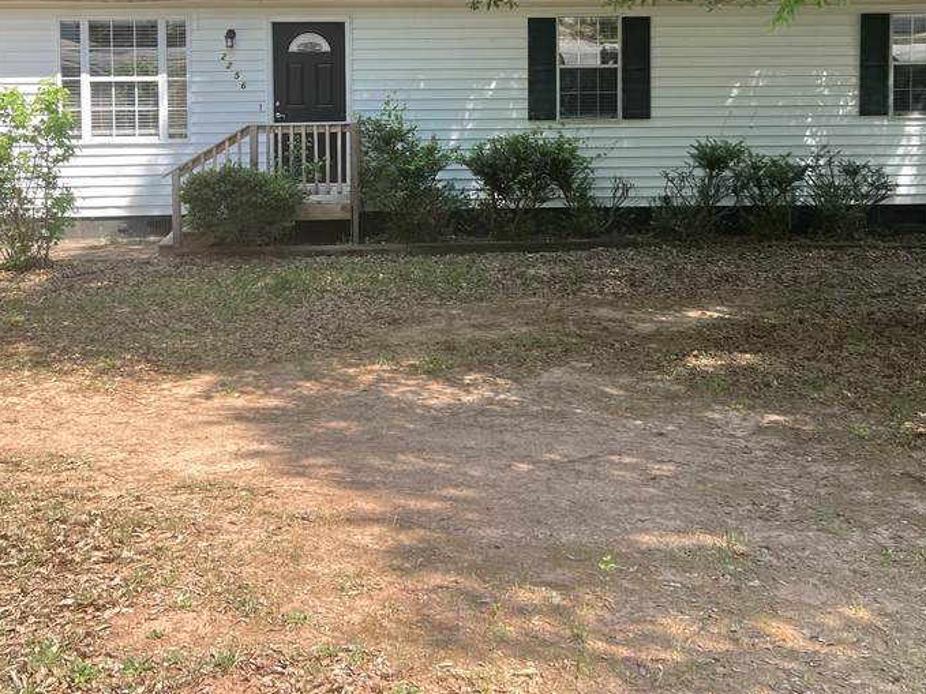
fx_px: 1311
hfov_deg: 38.9
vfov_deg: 28.5
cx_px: 498
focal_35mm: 49
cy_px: 68
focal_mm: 5.7
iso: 50
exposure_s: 1/853
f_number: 1.5
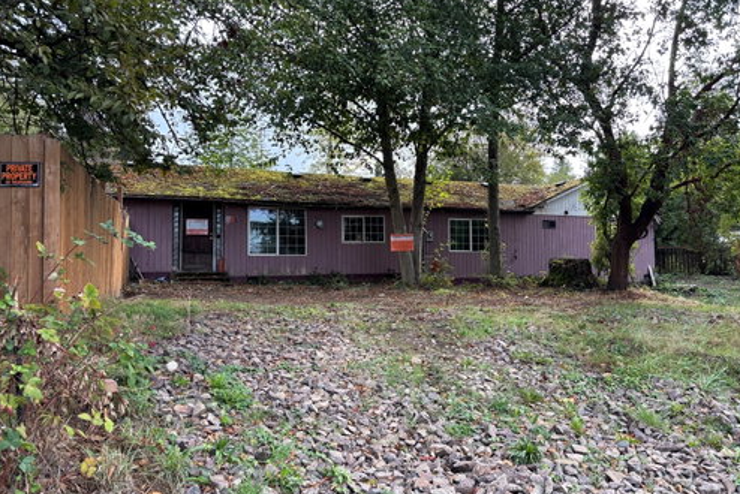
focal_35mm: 28
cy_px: 237
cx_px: 371
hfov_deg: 65.4
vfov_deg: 46.4
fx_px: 576
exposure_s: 1/275
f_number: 1.6
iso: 50
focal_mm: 5.96
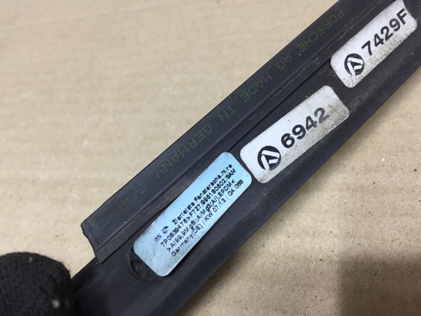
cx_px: 210
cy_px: 158
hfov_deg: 61.7
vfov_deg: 48.2
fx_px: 353
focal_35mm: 29
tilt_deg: -51.4
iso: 50
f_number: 2.2
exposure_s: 1/33
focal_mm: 4.15
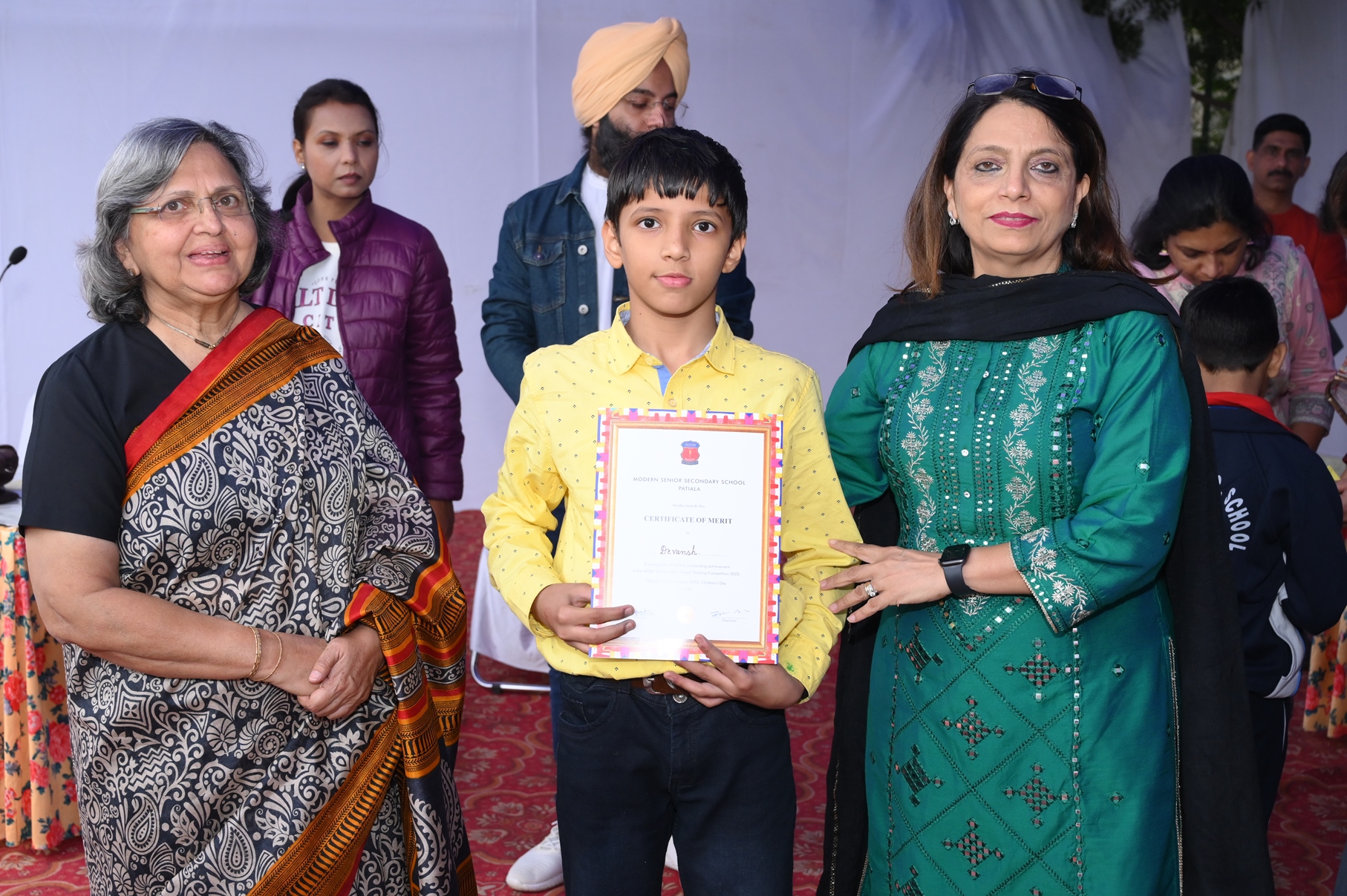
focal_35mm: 42
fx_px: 1570
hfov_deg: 46.4
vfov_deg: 31.9
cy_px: 448
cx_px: 674
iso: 1000
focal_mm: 42
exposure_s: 1/160
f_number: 5.6
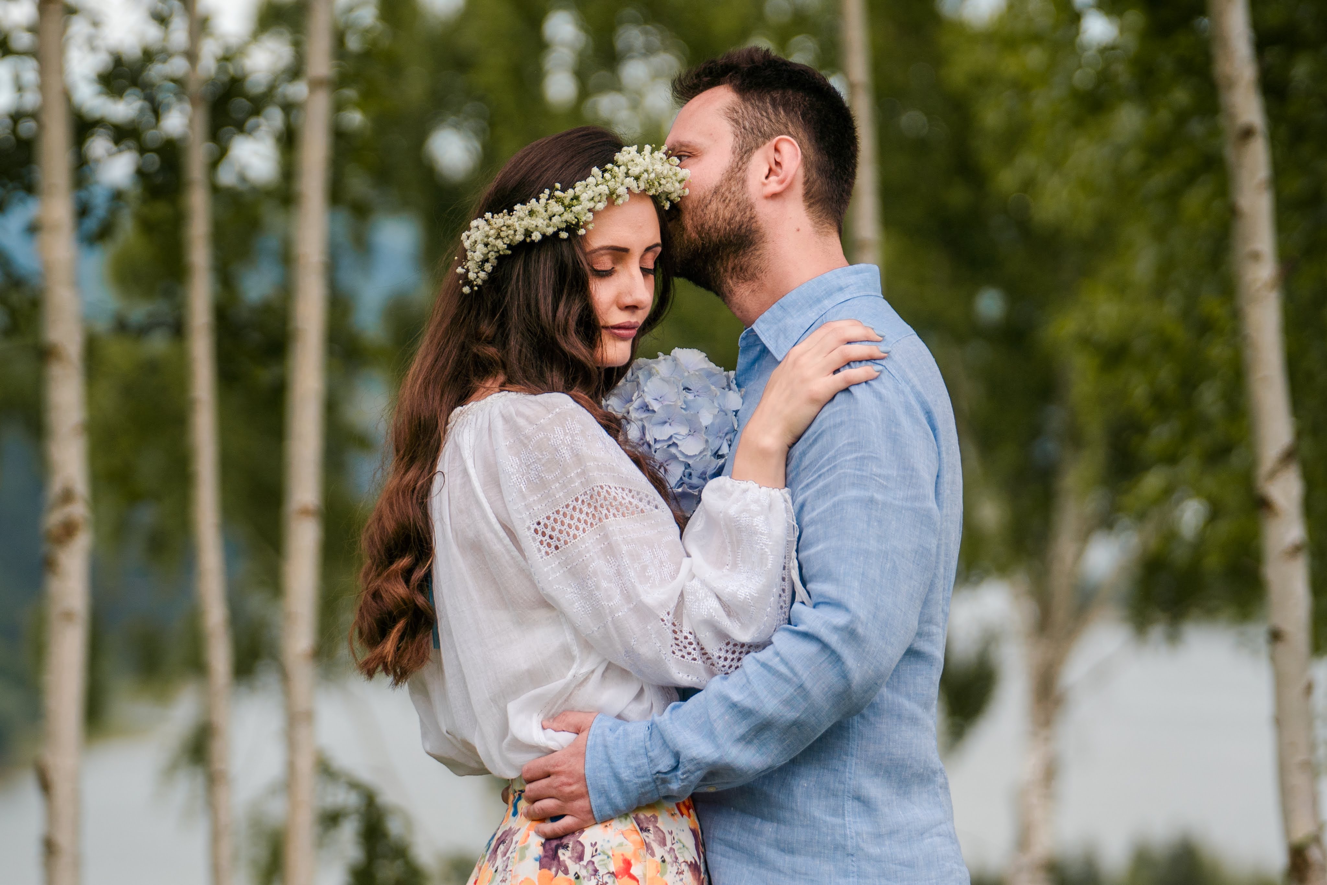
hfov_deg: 12.7
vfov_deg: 8.5
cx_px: 664
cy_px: 442
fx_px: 5971
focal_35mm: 162
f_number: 2.8
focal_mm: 108
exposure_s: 1/1600
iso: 100
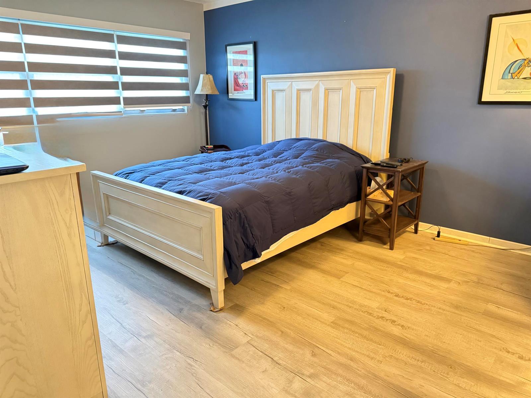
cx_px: 266
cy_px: 199
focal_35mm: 24
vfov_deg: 56.8
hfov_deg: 71.6
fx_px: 368
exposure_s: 1/30
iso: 800
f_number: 1.78
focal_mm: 6.76
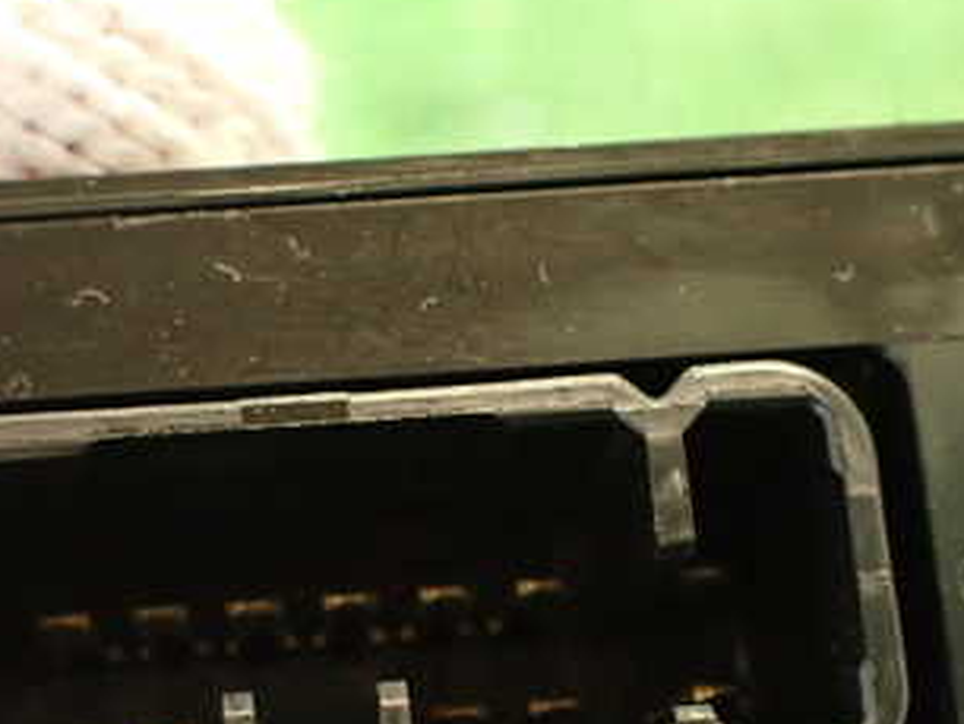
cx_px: 313
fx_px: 1644
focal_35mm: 59
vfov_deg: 24.3
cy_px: 613
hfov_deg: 32.4
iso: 800
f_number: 2.3
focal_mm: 5.4
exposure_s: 1/30
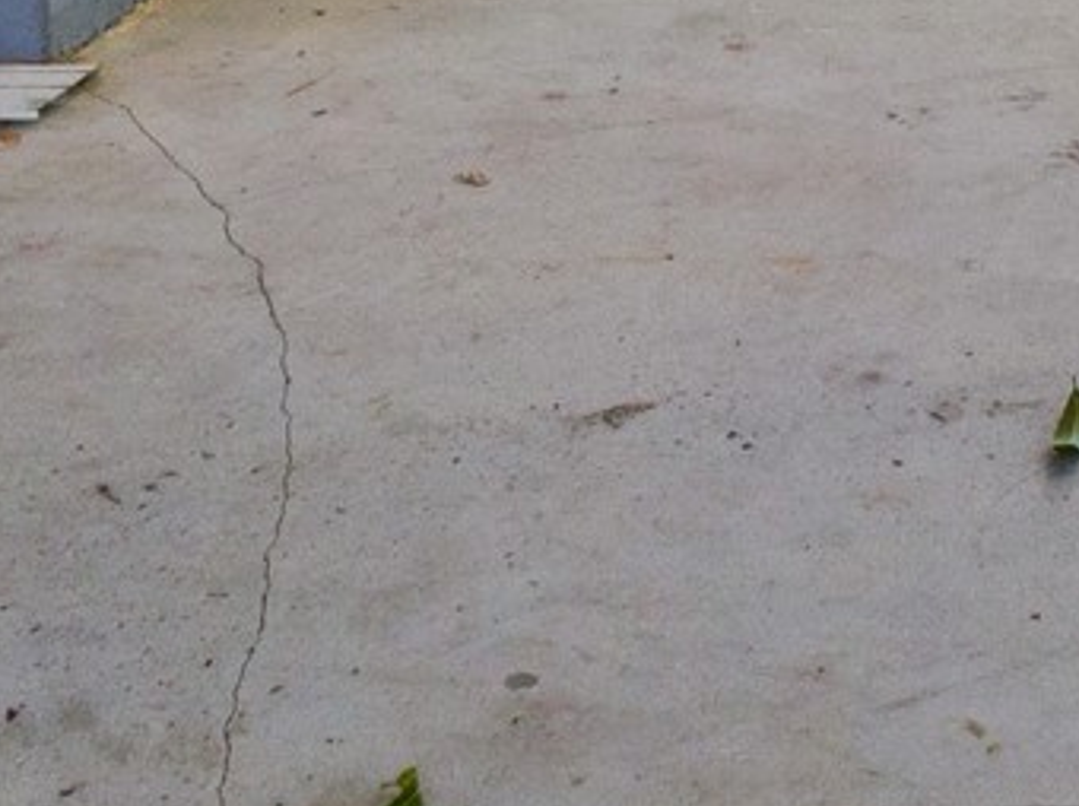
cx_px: 1487
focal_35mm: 113
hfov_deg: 16.3
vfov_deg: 11.4
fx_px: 3517
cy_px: -965
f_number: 11
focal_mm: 12.29
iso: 200
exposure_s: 1/30
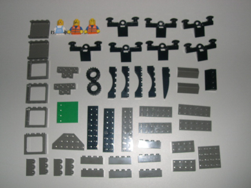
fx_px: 276
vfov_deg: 37.7
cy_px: 94
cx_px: 126
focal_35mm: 38
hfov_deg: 49.0
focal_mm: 8
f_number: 7.6
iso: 100
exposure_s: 1/60
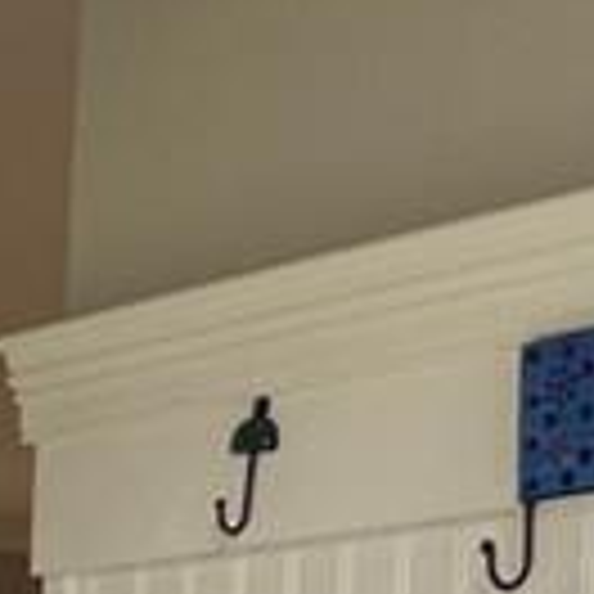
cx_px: -657
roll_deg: +0.4
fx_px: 2601
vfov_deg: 11.3
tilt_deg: -9.8
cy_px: 1314
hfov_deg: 11.5
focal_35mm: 134
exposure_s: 1/121
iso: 64
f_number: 1.8
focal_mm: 4.25
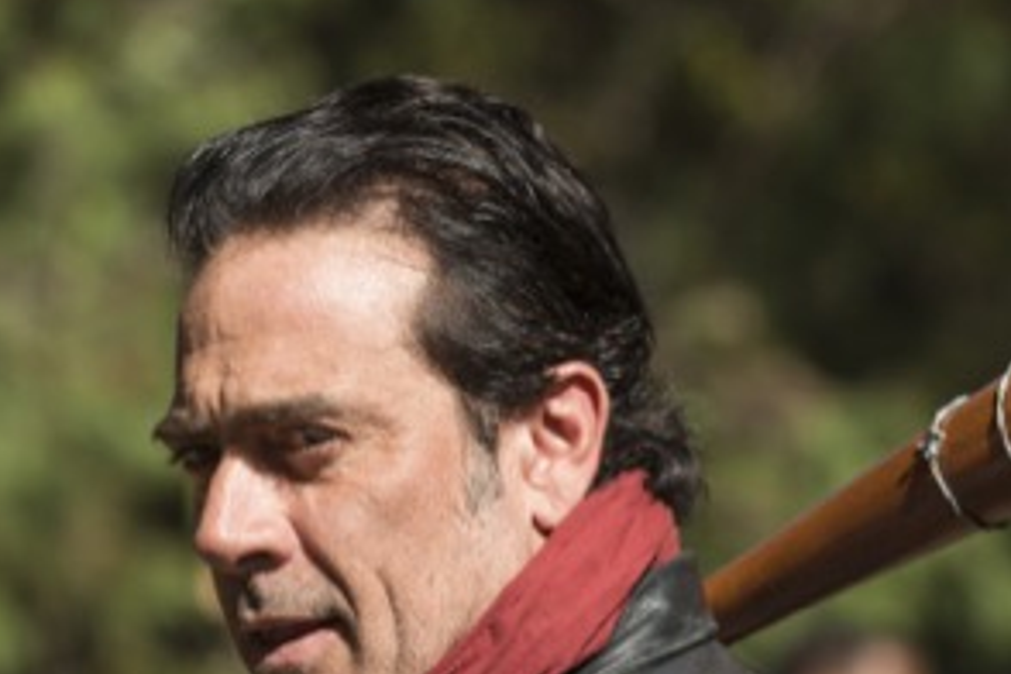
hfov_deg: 11.0
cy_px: 500
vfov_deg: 7.3
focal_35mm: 187
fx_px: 5251
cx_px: 722
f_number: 4
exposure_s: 1/1600
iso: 200
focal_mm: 110
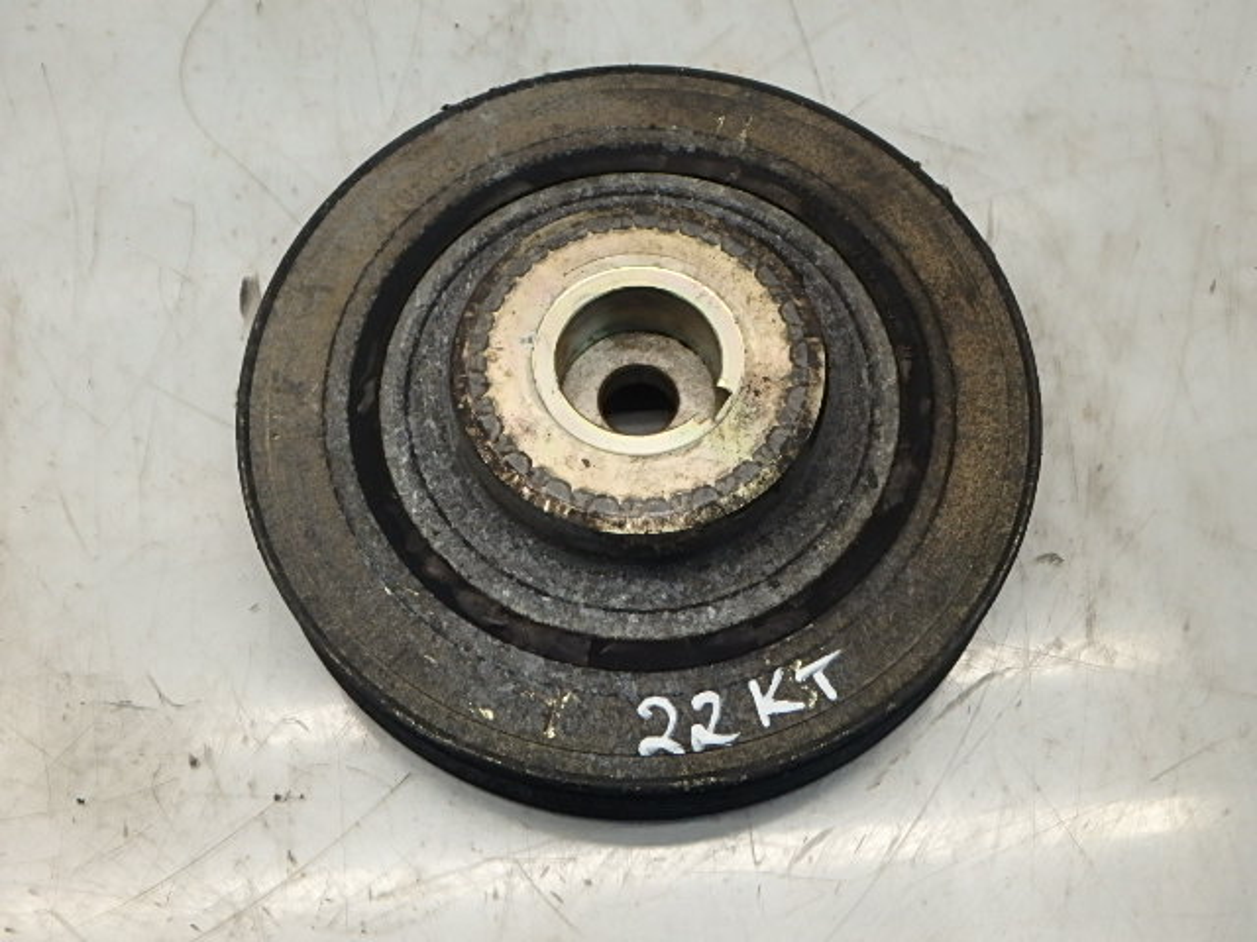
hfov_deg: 44.8
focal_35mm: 42
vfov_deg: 34.3
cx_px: 628
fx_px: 1525
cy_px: 471
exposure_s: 1/40
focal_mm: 7.5
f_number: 5.2
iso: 320
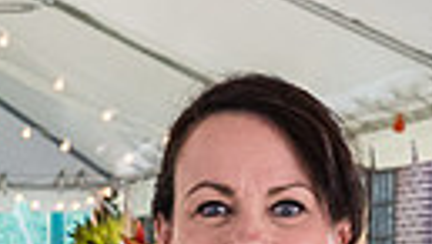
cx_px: -181
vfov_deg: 5.6
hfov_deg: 9.9
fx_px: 2432
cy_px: 553
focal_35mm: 212
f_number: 7.1
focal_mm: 30.2
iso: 1600
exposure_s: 1/160
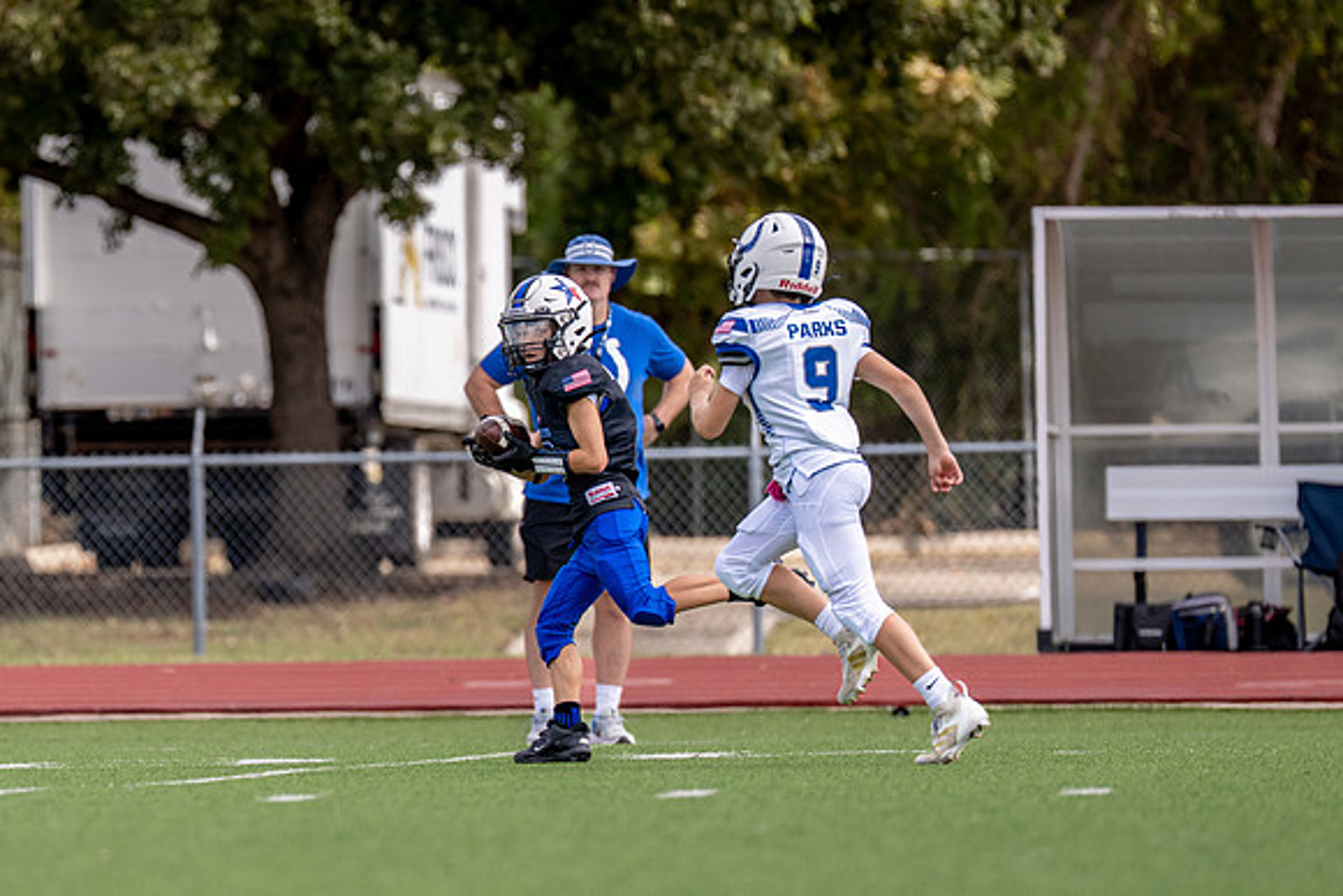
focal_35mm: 382
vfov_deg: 3.6
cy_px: 499
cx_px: 335
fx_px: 14267
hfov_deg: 5.4
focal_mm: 200
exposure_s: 1/3200
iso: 250
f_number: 2.8
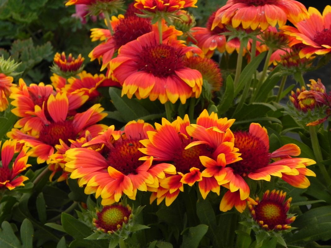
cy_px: 124
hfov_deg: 20.7
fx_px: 908
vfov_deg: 15.6
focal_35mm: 95
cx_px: 166
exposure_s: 1/20
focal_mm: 16.9
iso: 160
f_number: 5
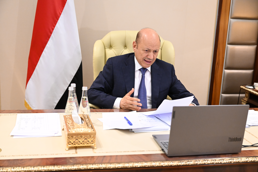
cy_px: 86
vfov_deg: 29.9
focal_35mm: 45
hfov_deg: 43.6
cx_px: 129
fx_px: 322
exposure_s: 1/320
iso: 5600
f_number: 3.5
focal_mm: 45
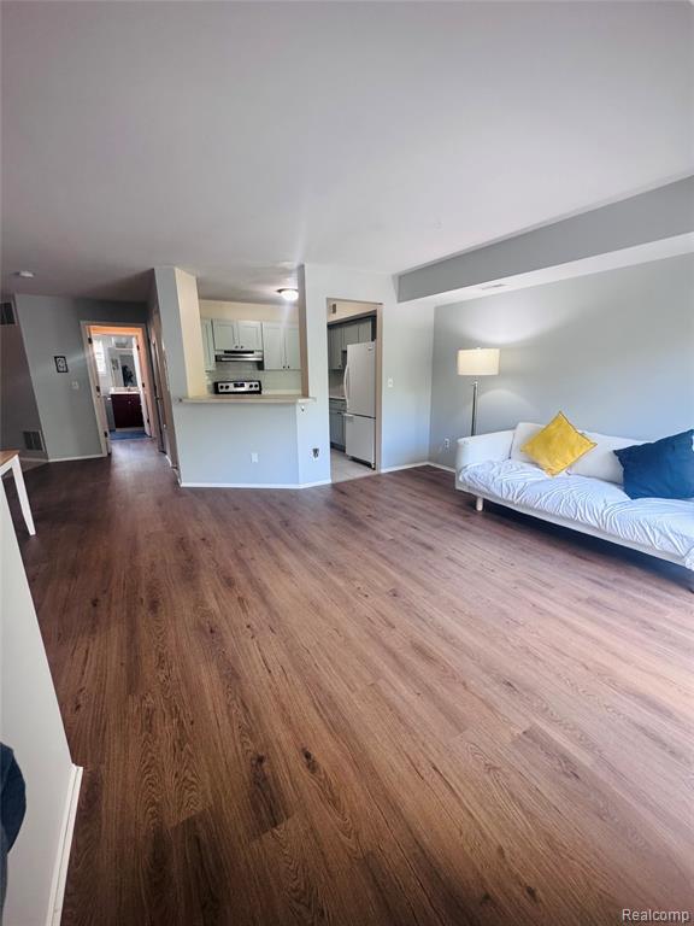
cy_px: 463
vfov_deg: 102.1
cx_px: 347
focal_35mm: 14
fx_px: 374
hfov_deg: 85.7
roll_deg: +0.0
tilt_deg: -13.7
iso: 250
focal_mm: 2.22
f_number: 2.2
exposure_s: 1/120
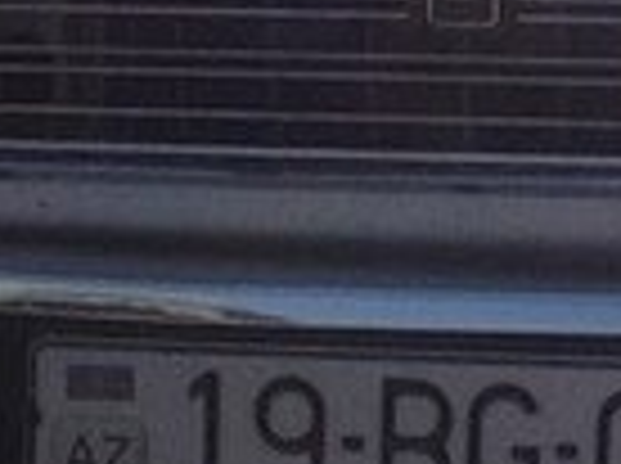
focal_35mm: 168
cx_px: 472
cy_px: -155
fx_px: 3009
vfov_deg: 8.7
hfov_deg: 11.8
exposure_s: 1/1908
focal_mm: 2.18
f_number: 2.4
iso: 32
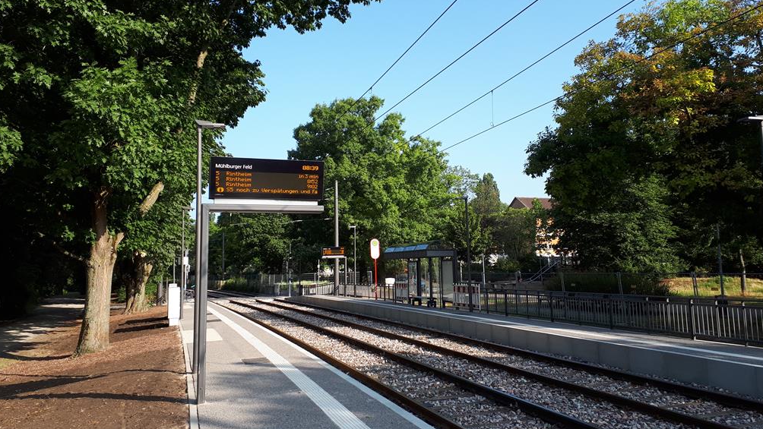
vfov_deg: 38.9
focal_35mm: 30
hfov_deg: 64.3
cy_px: 181
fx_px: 607
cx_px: 380
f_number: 1.9
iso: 40
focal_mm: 3.6
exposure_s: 1/608
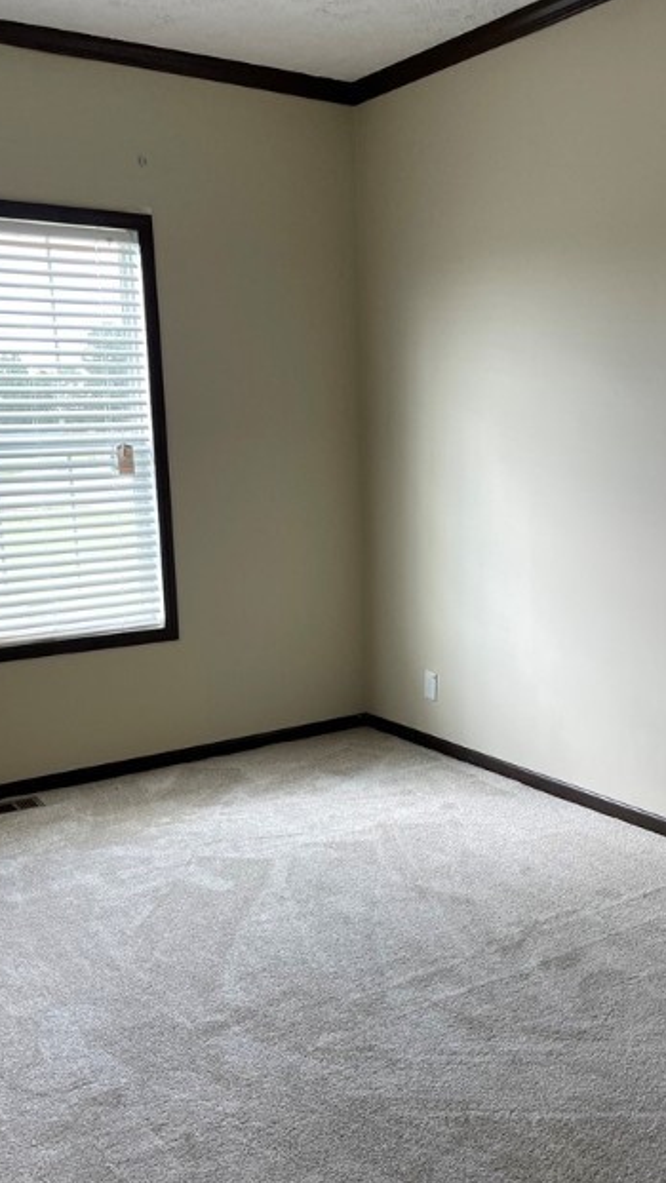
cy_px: 685
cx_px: 398
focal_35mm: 35
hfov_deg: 33.6
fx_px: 1099
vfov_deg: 56.4
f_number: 1.6
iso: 80
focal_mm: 5.1
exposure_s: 1/120
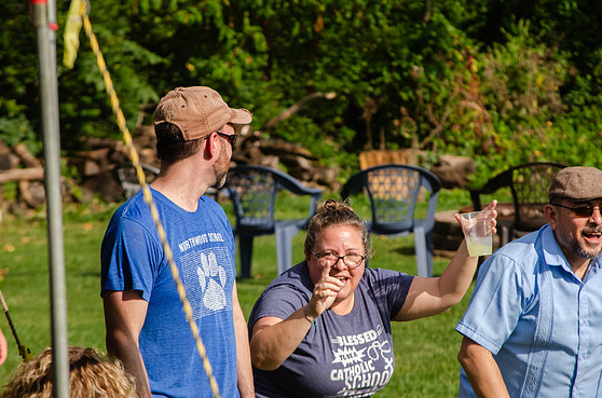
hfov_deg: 8.8
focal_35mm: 234
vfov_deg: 5.8
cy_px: 205
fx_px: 3903
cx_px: 311
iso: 200
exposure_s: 1/800
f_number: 7.1
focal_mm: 150
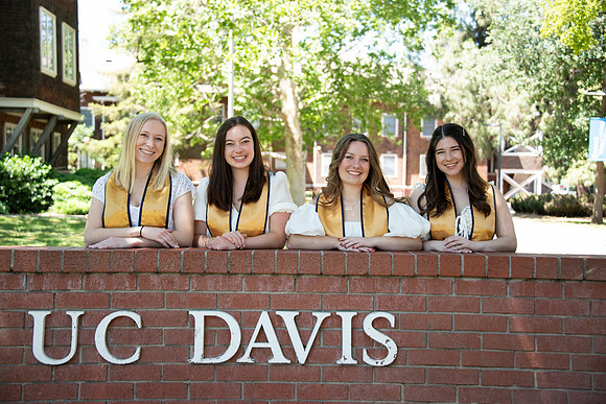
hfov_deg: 36.2
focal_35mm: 55
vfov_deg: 24.6
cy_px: 202
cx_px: 303
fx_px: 926
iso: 640
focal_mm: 55
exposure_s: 1/400
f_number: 4.5
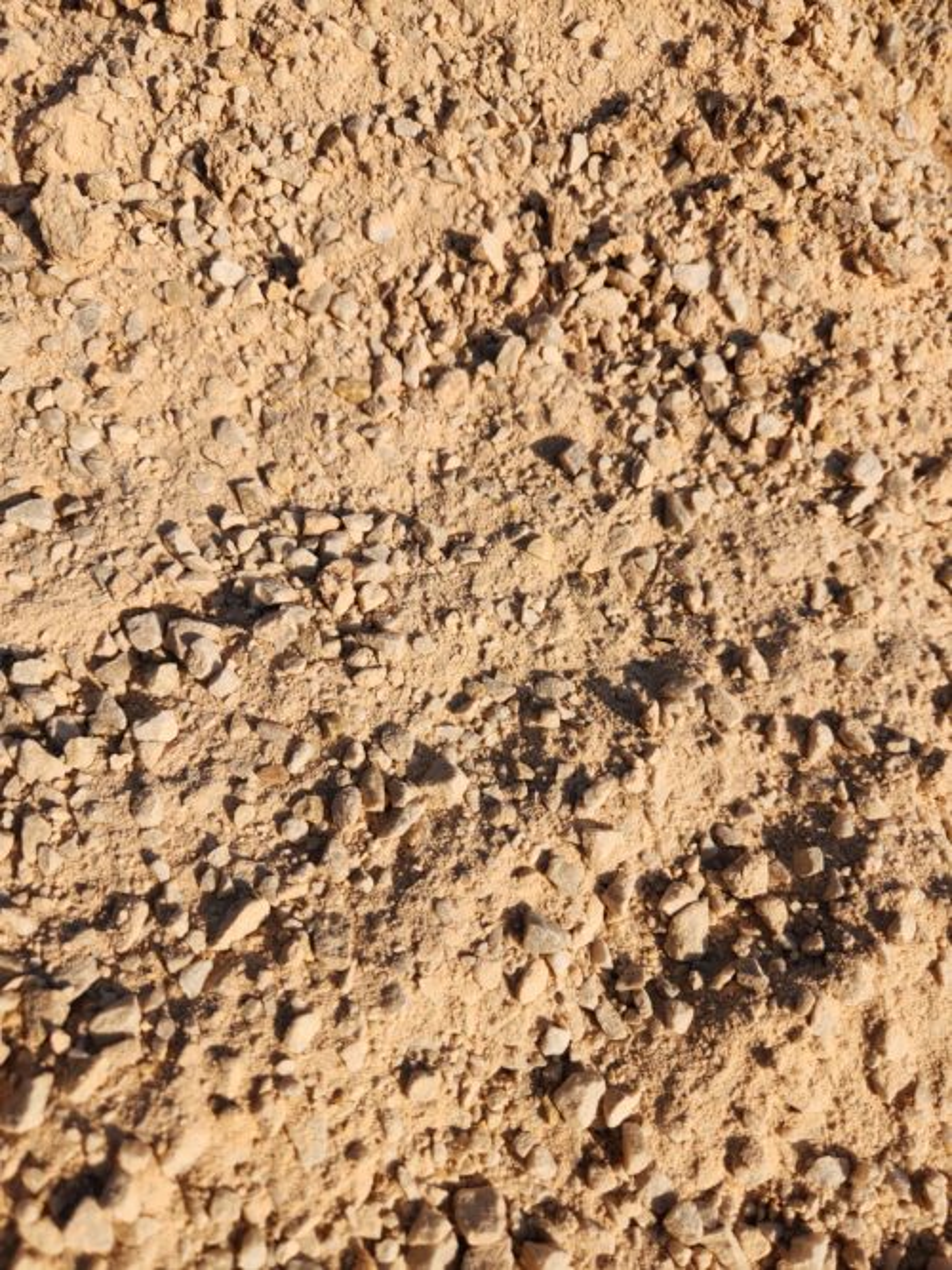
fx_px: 844
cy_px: 635
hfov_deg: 58.9
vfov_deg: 73.9
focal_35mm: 23
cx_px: 476
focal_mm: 5.4
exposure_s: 1/1681
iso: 20
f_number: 1.8
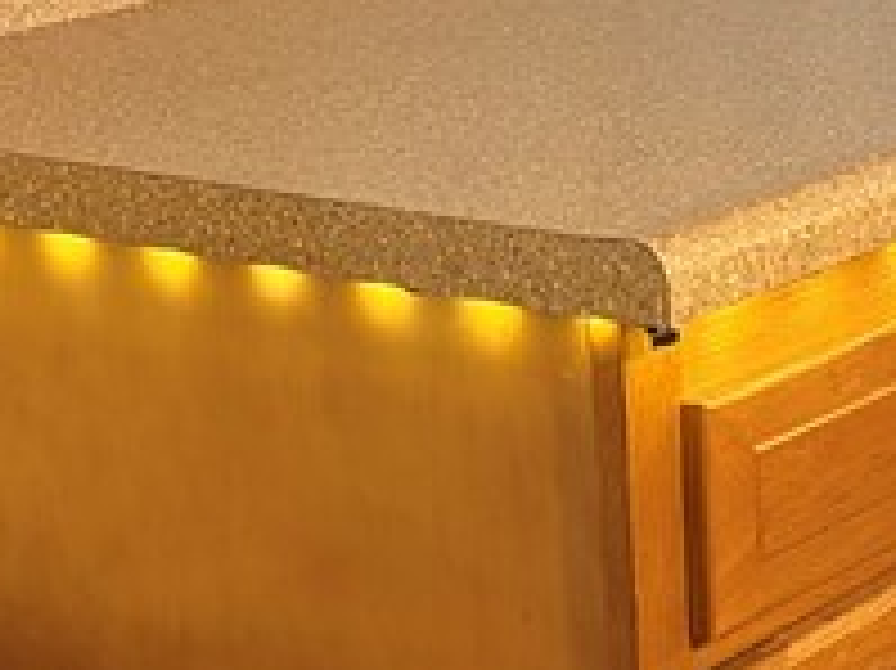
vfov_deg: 10.8
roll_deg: -0.7
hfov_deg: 13.0
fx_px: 3466
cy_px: -198
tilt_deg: -9.2
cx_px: 1729
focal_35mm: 134
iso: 200
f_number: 1.6
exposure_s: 1/60
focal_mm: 5.96
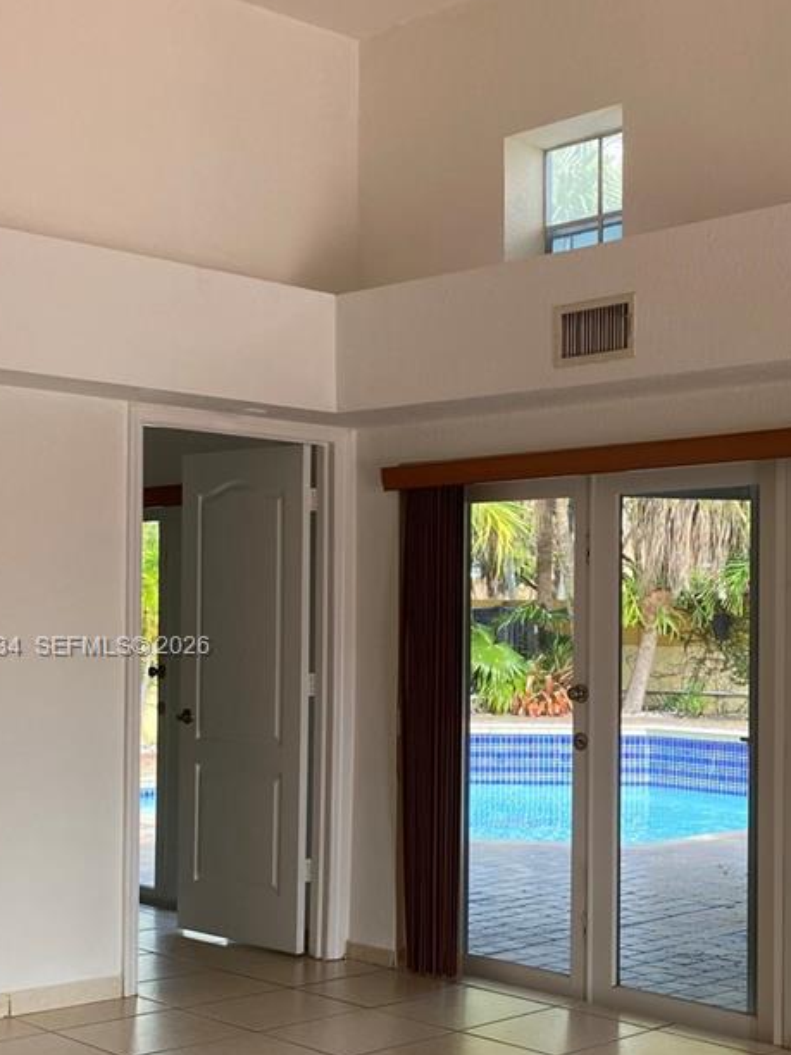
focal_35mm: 51
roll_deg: +0.0
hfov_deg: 27.8
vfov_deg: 37.3
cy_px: 648
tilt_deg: +0.3
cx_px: 667
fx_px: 1554
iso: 64
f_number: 1.8
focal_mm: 4.25
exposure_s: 1/122
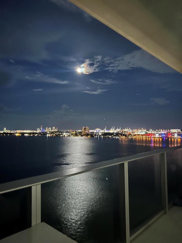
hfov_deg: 53.1
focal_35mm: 26
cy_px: 122
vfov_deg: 67.3
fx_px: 182
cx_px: 91
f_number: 1.5
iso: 1250
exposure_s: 1/9
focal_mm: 5.7
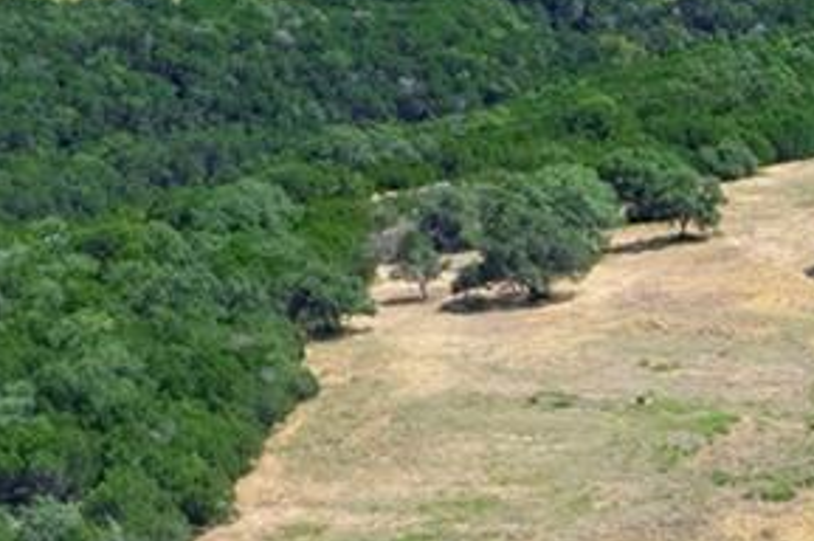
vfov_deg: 8.3
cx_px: 1659
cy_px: 1114
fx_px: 3523
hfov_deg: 11.7
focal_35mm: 156
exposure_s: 1/1600
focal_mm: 8.38
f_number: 2.8
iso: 120
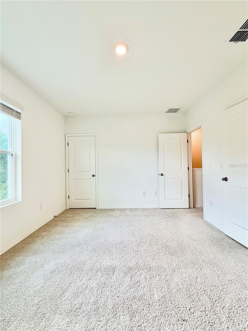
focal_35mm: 14
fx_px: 134
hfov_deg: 85.7
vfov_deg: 102.1
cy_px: 166
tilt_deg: +1.0
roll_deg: +1.0
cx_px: 124
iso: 80
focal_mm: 2.22
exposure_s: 1/120
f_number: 2.2
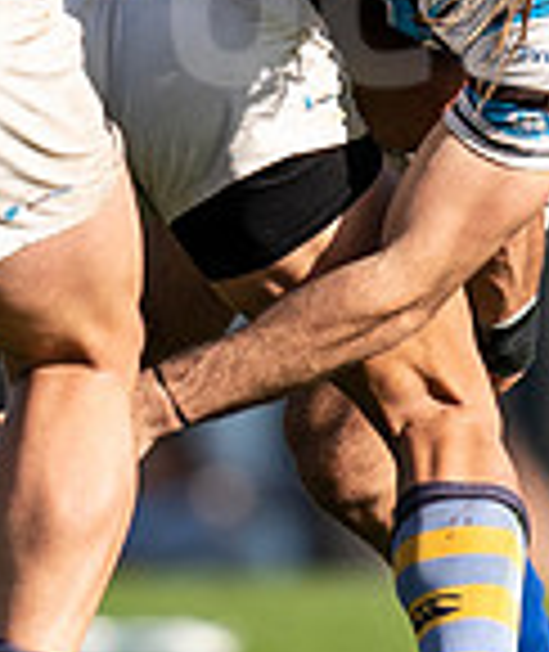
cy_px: -77
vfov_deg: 0.6
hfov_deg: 0.5
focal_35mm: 2976
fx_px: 58649
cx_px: 35
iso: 100
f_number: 2.8
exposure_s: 1/1250
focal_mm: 400
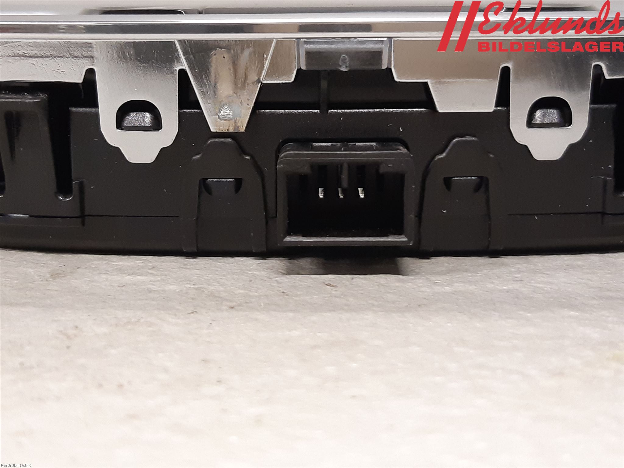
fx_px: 469
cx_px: 312
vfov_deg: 53.1
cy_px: 234
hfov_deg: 67.3
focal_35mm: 26
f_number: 1.7
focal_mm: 3.93
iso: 200
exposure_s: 1/50
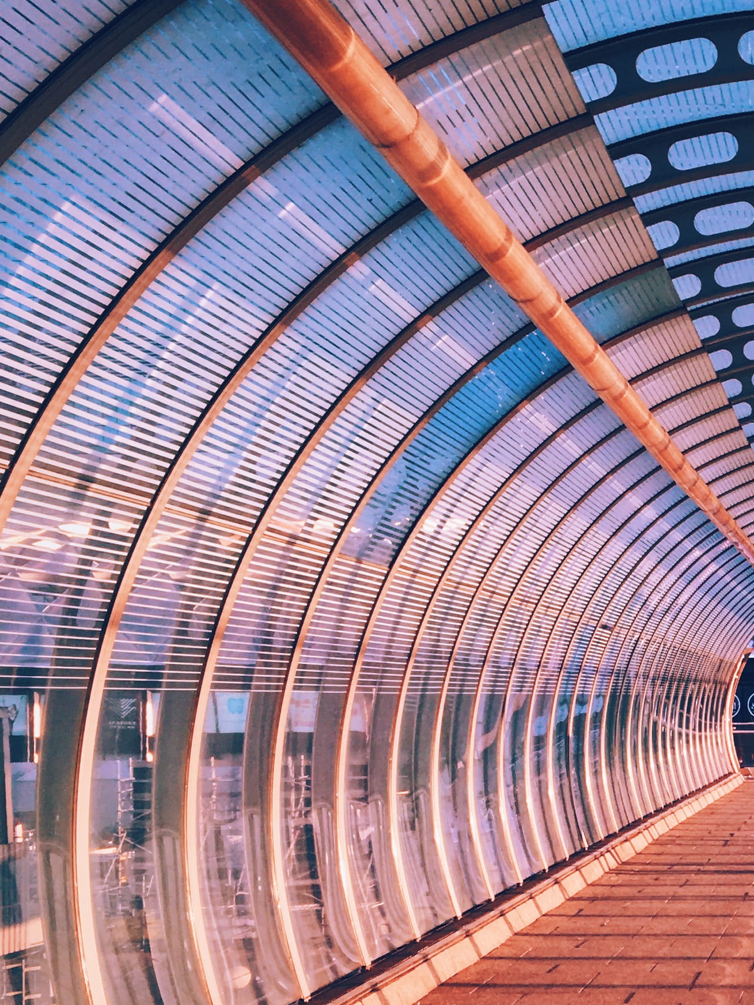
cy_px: 688
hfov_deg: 20.9
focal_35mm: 67
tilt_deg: -3.0
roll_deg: +3.1
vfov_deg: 28.7
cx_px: 827
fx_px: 1946
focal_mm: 4.15
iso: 25
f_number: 2.2
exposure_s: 1/158
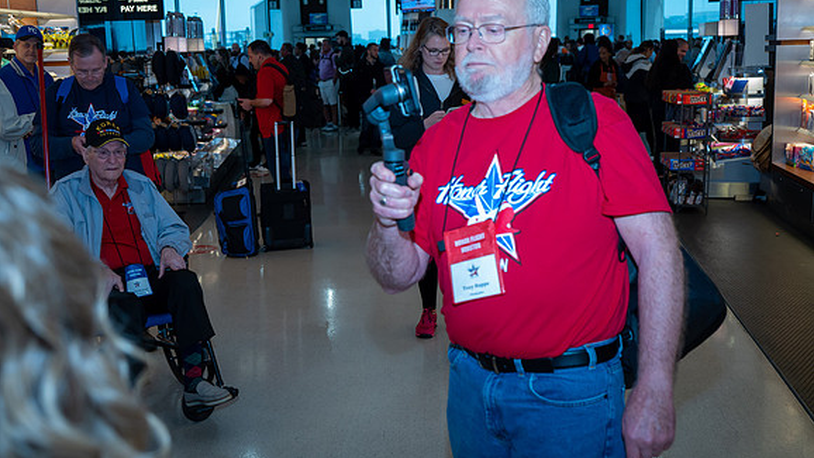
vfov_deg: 29.0
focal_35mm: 41
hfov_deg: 49.4
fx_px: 885
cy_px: 206
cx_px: 407
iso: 1600
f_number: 5
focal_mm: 39
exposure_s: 1/100
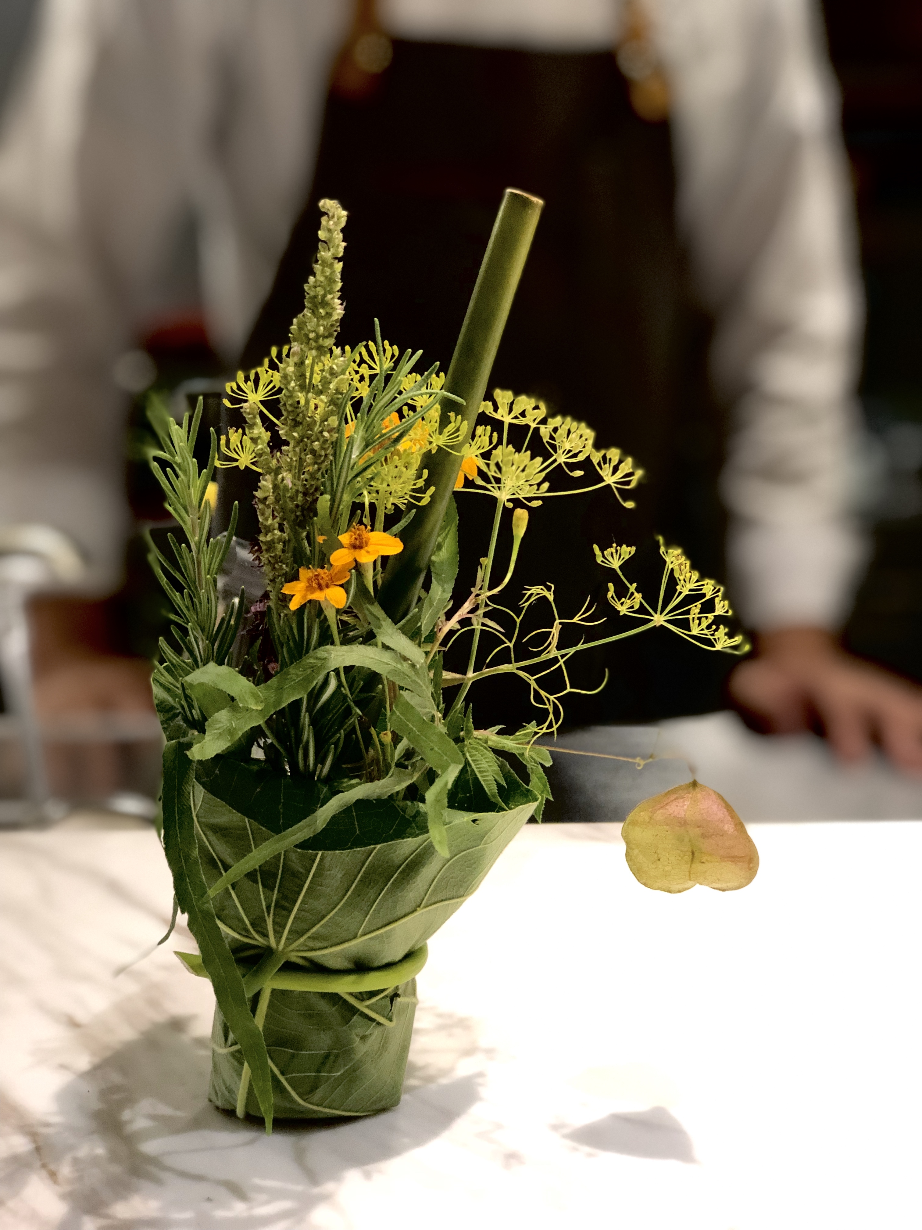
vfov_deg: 33.8
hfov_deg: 25.7
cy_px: 615
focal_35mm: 57
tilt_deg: -13.1
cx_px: 461
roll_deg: +1.1
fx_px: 2024
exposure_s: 1/30
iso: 250
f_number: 2.8
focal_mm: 6.6
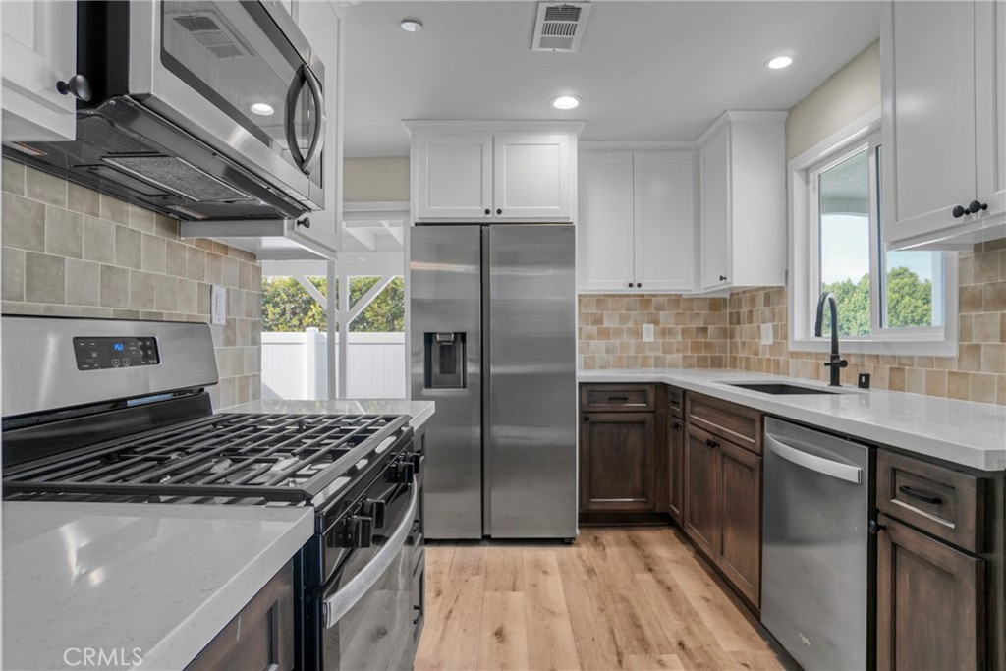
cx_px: 503
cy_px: 336
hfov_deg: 90.0
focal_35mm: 18
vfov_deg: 67.4
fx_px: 503
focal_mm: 12
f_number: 4
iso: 125
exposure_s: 1/30
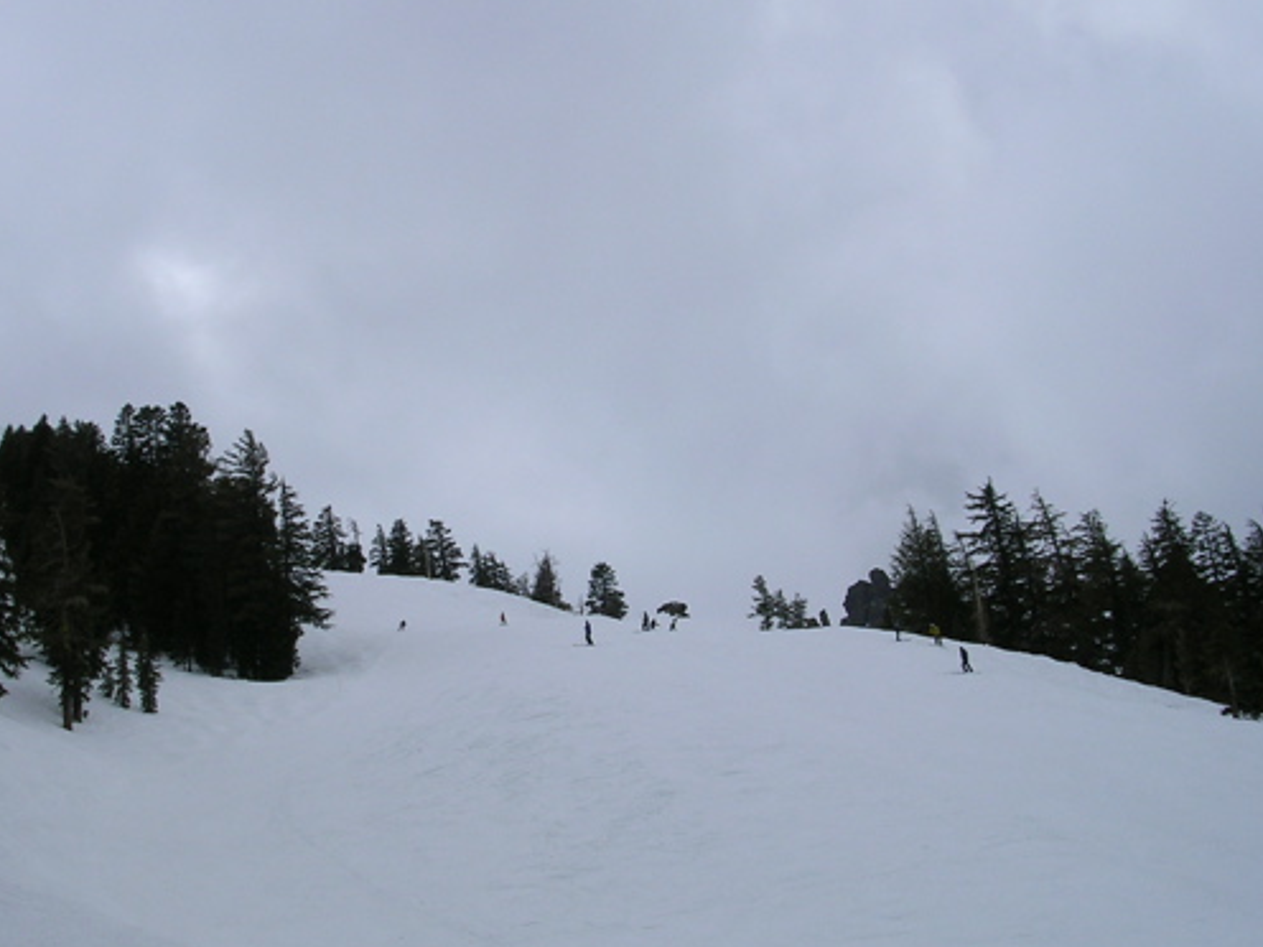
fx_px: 1788
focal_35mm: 49
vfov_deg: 29.7
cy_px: 468
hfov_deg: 38.9
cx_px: 591
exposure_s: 1/762
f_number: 5.6
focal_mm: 5.8
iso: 50
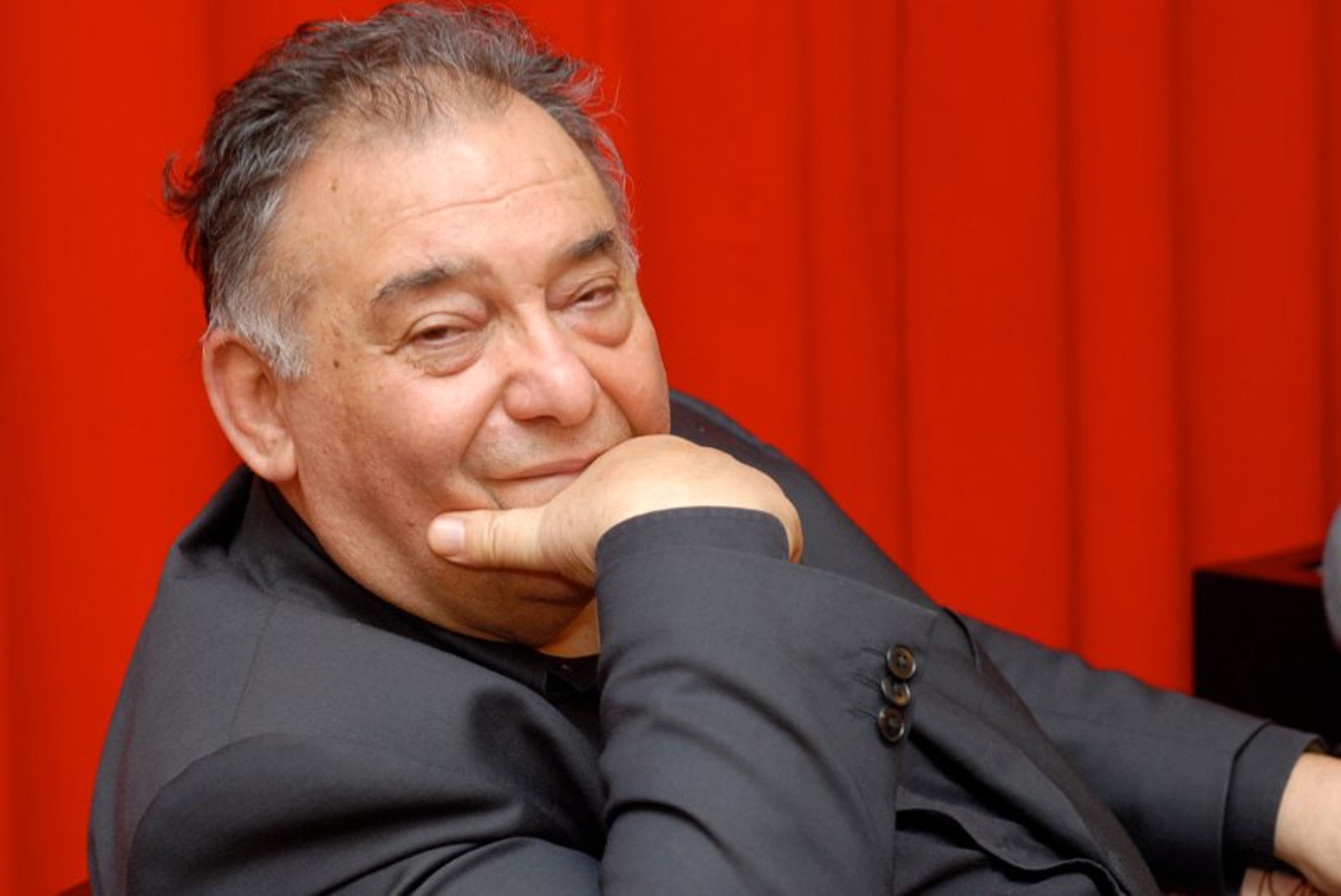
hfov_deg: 19.4
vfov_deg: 13.1
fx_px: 3915
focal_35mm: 105
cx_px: 670
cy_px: 448
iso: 800
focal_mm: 70
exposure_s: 1/60
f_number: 5.6
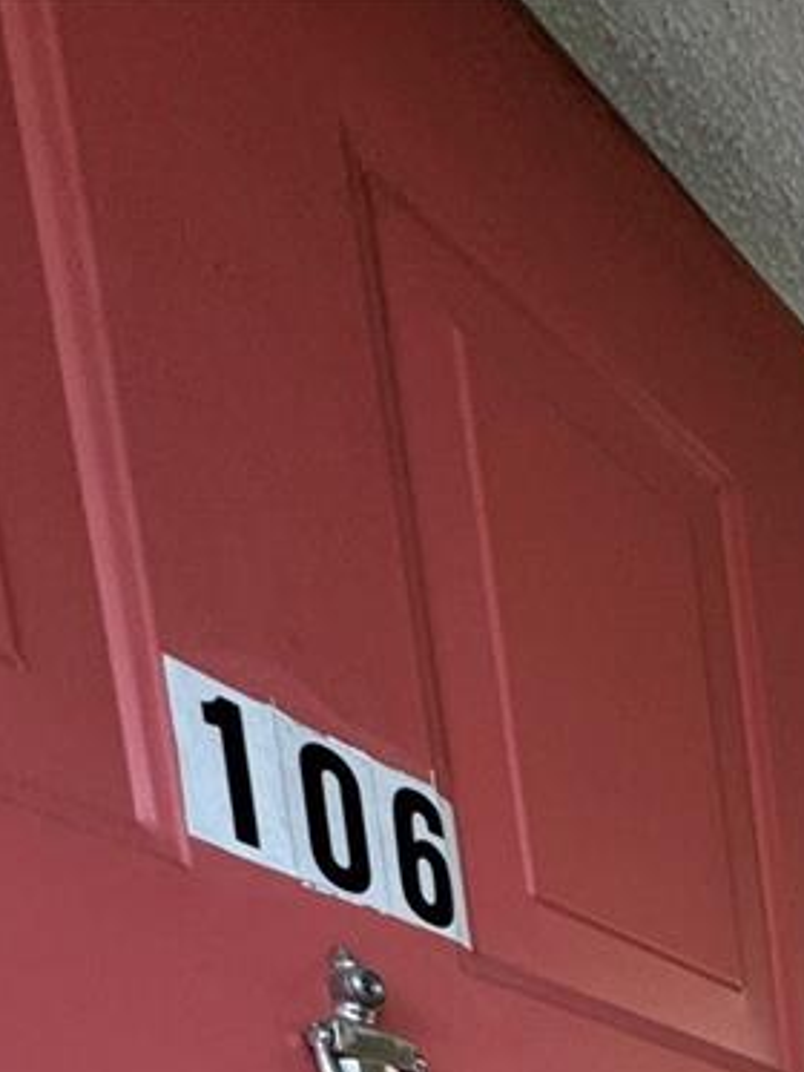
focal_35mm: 45
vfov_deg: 26.2
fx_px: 1393
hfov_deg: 25.3
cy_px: 1713
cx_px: 1172
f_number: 2.2
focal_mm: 2.22
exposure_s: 1/60
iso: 160
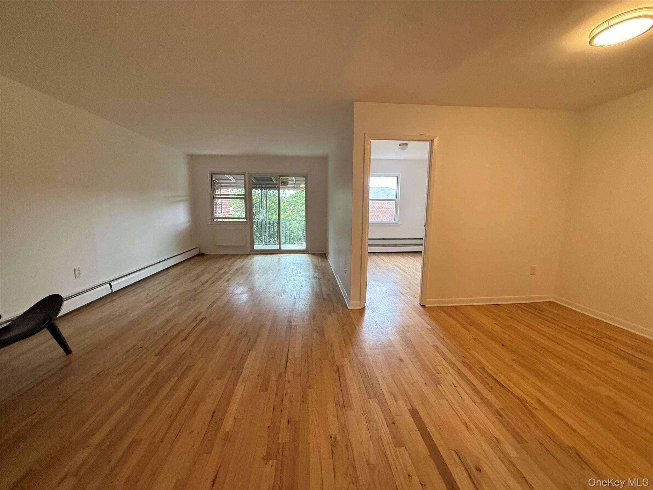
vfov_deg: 85.7
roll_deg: +0.4
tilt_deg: -7.4
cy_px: 245
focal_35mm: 14
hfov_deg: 102.1
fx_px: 264
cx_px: 326
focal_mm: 2.22
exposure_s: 1/120
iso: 250
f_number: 2.2
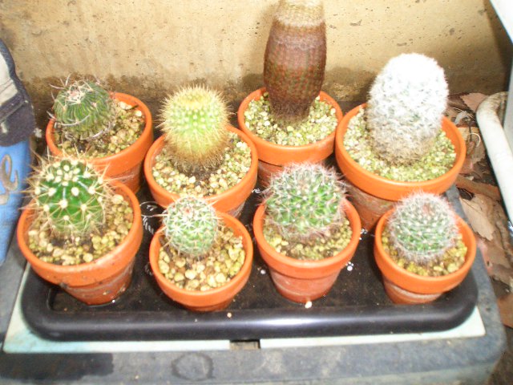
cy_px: 192
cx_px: 256
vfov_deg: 39.7
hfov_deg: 51.4
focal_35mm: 36
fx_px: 534
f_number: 4
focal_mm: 4.8
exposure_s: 1/40
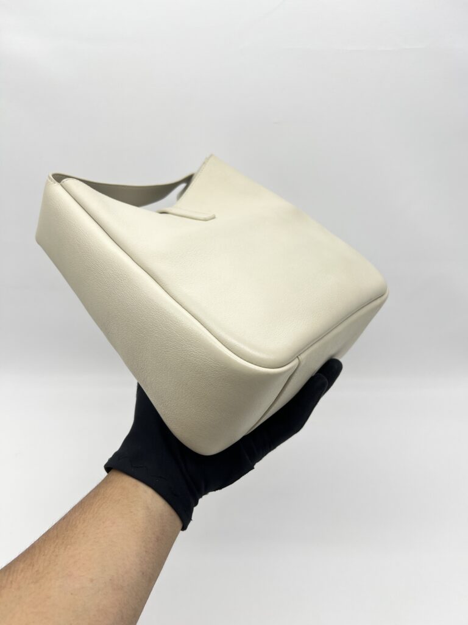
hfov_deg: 53.1
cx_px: 234
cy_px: 312
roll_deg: +0.2
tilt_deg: -25.0
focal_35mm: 26
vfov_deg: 67.3
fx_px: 469
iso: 40
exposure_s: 1/157
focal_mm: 5.7
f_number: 1.5
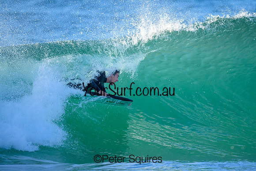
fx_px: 7016
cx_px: 130
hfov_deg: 2.1
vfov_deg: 1.4
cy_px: 69
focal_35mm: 986
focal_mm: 800
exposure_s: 1/2000
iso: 1100
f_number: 6.3
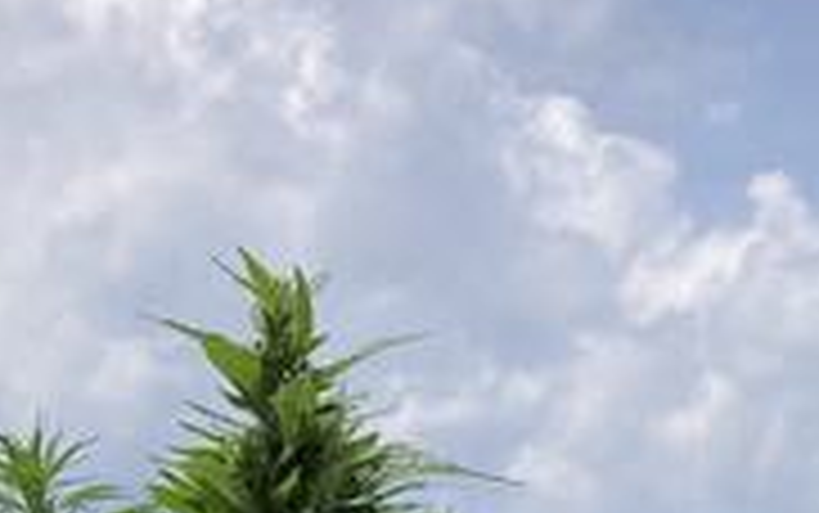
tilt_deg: -7.1
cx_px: 380
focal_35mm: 114
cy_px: 1390
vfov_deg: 9.6
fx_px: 2546
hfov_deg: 18.3
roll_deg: +2.6
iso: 20
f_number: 1.8
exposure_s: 1/2558
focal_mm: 3.99
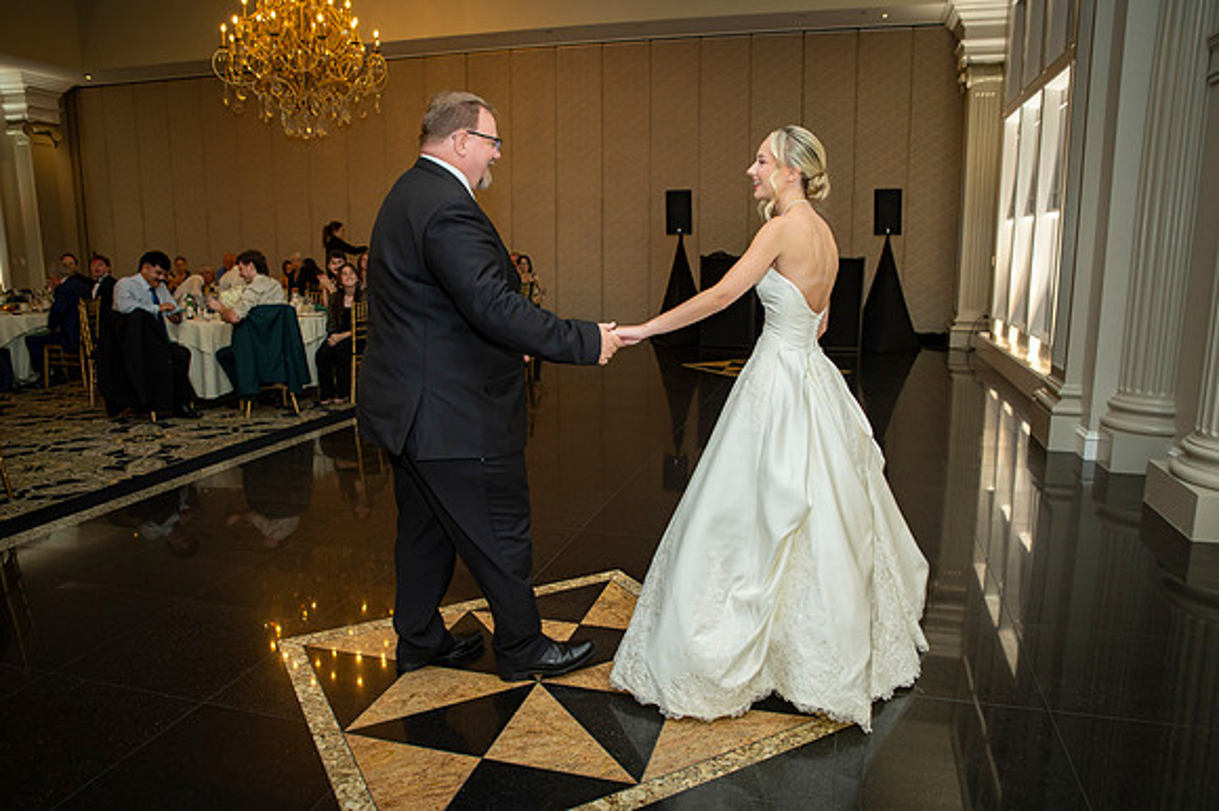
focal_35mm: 25
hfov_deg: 72.2
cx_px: 610
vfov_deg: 51.8
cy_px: 406
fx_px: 836
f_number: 4.5
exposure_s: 1/60
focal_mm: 24
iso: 800
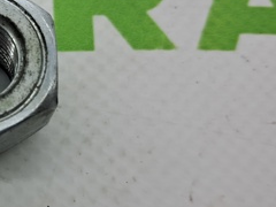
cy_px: 95
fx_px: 574
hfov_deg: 25.1
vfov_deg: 20.4
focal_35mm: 72
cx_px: -28
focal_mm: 4
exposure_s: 1/100
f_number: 1.8
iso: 50
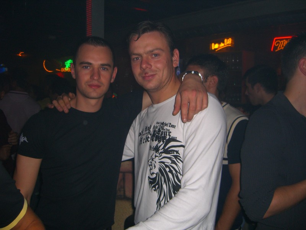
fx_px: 336
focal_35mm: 38
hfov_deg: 49.0
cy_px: 115
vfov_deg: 37.7
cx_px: 153
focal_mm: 7.9
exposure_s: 1/60
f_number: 2.8
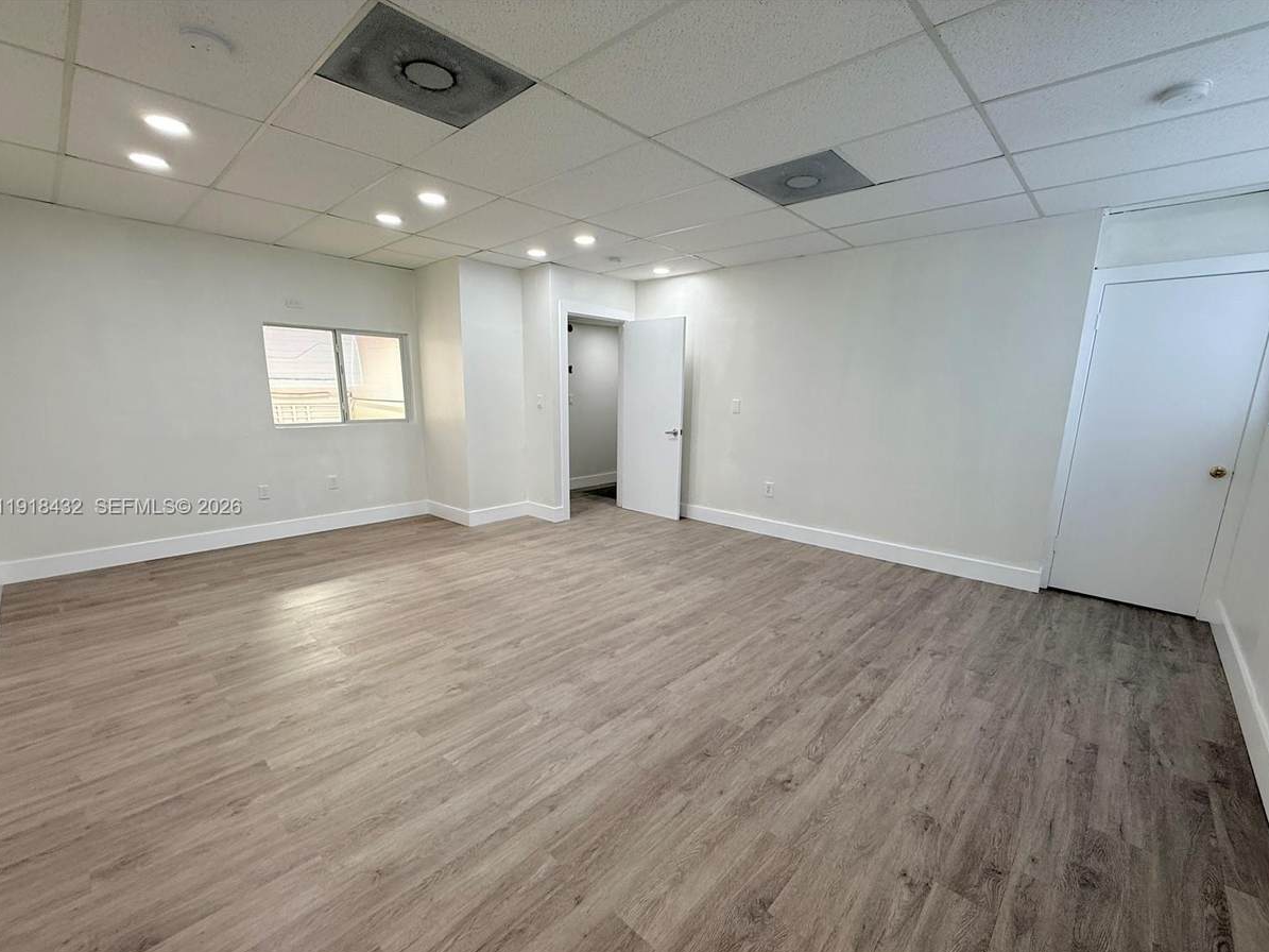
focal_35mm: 15
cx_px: 656
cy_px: 508
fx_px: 550
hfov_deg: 98.1
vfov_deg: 81.6
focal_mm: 2.22
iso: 160
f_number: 2.2
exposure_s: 1/120
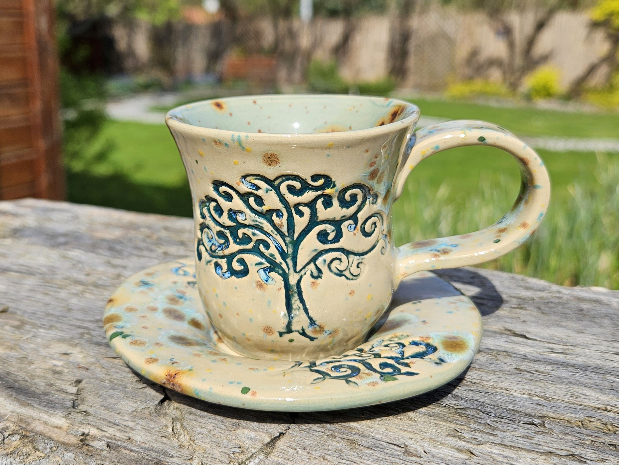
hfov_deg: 73.9
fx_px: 411
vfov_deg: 58.9
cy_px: 232
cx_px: 310
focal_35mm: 23
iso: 25
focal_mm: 5.4
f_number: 1.8
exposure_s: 1/2000
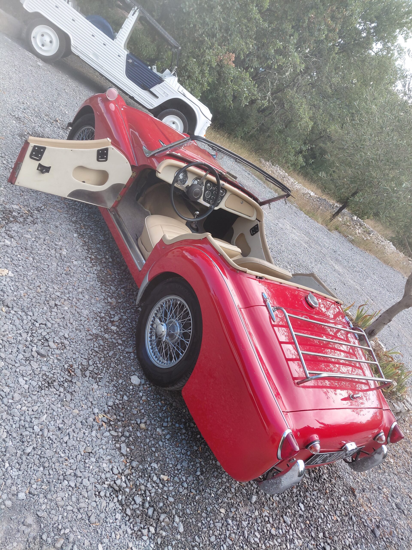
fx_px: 397
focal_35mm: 25
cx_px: 206
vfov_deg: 69.4
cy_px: 275
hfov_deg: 54.9
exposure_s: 1/325
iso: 50
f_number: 1.8
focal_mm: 4.69
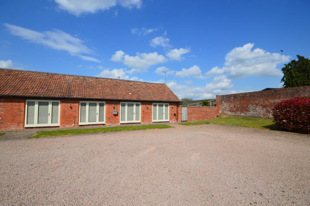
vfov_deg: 77.2
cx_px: 155
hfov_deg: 100.4
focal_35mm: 15
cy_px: 103
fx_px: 129
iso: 320
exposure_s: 1/500
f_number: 11
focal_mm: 10
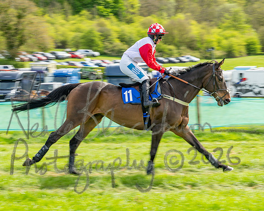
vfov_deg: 14.5
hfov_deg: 18.1
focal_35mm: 106
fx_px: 827
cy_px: 105
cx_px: 108
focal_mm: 70
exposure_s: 1/160
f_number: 9
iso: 100
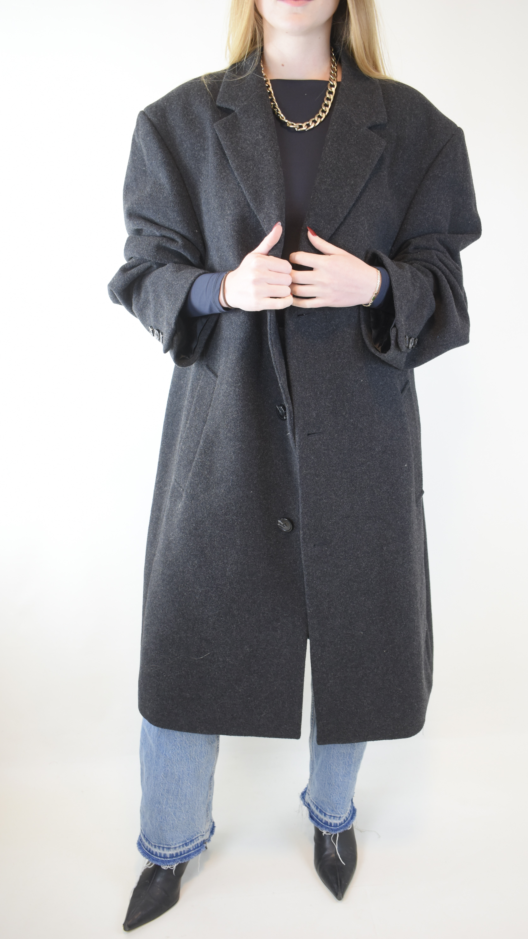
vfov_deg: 56.6
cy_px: 464
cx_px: 278
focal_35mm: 35
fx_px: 871
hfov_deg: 33.7
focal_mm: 22
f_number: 4
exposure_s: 1/60
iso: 560
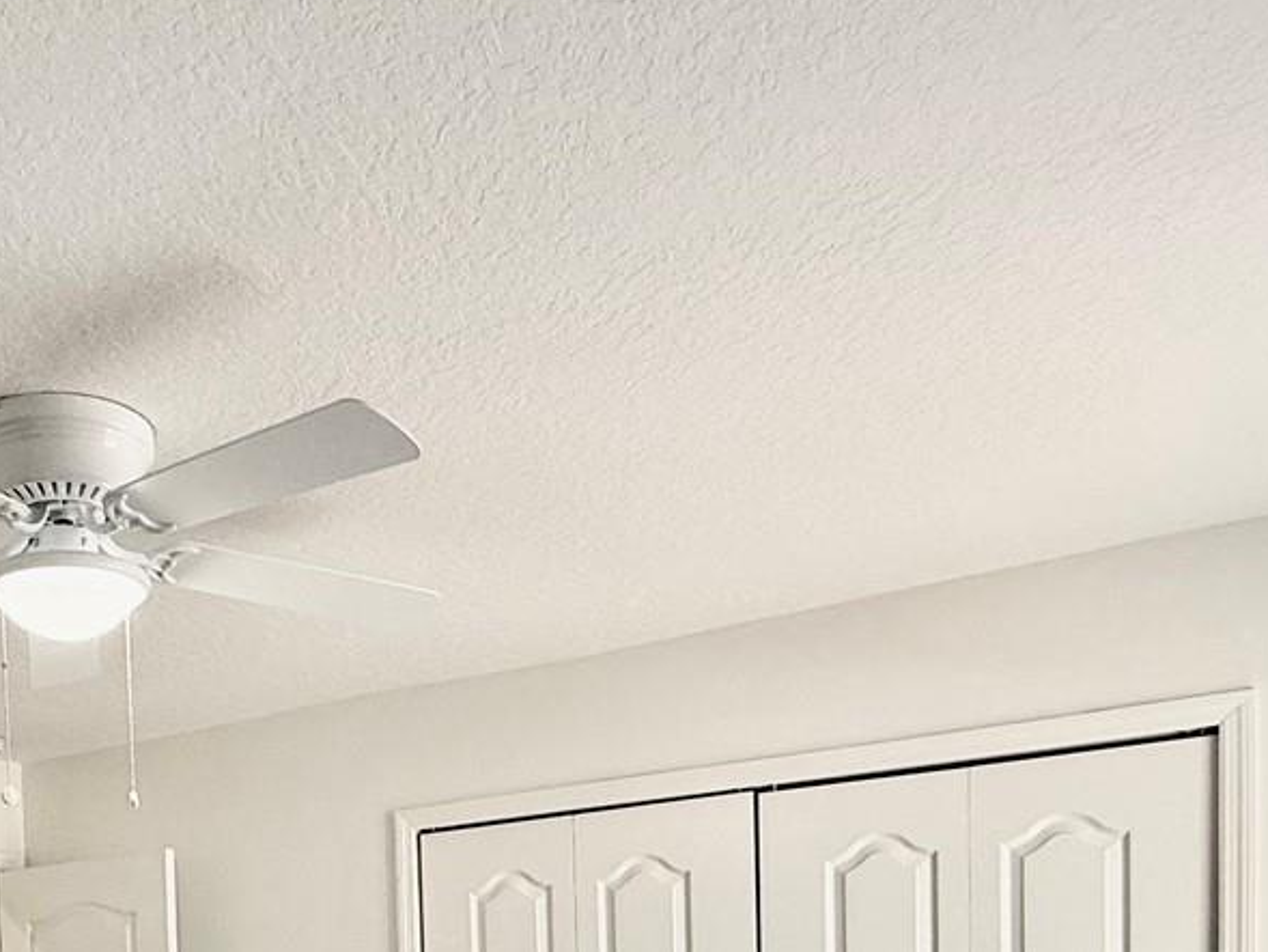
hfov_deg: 46.9
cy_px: 1086
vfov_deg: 32.5
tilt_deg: -1.7
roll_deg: +1.8
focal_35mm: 38
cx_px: 297
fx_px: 1392
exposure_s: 1/99
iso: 125
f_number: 2.2
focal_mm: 2.22
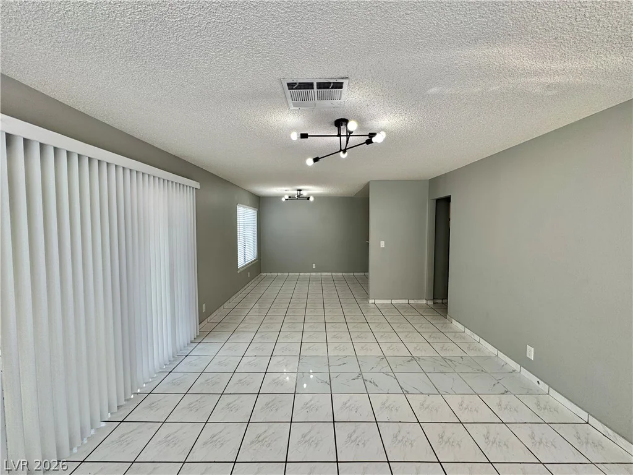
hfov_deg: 102.1
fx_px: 256
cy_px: 238
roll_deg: +0.3
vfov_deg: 85.7
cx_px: 316
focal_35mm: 14
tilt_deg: -3.5
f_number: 2.2
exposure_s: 1/120
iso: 40
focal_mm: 2.22
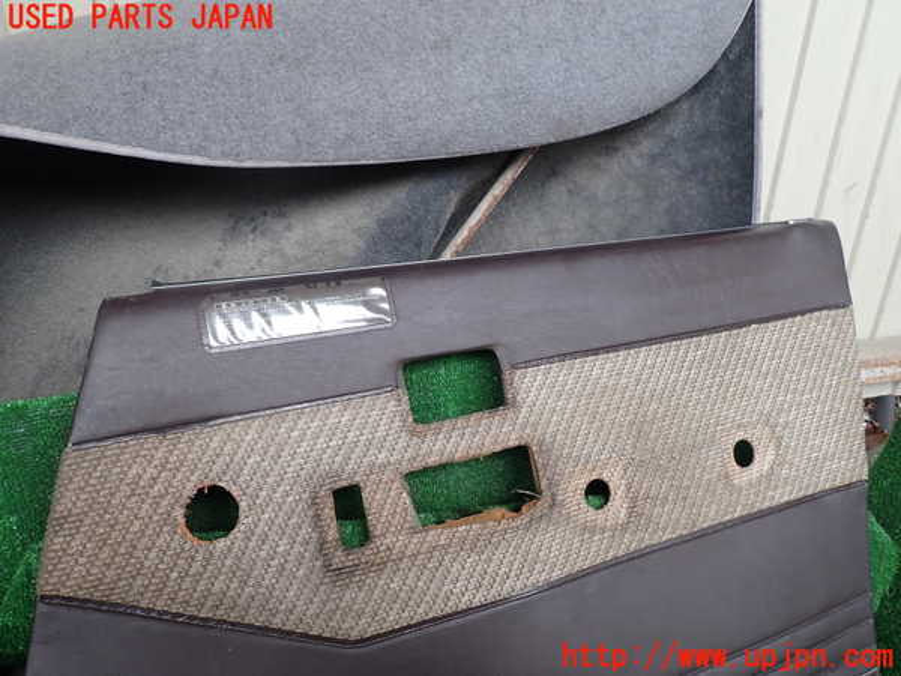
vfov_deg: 54.9
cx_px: 450
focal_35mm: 25
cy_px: 338
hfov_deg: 69.4
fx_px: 651
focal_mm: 4.5
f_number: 2.8
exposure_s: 1/125
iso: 100
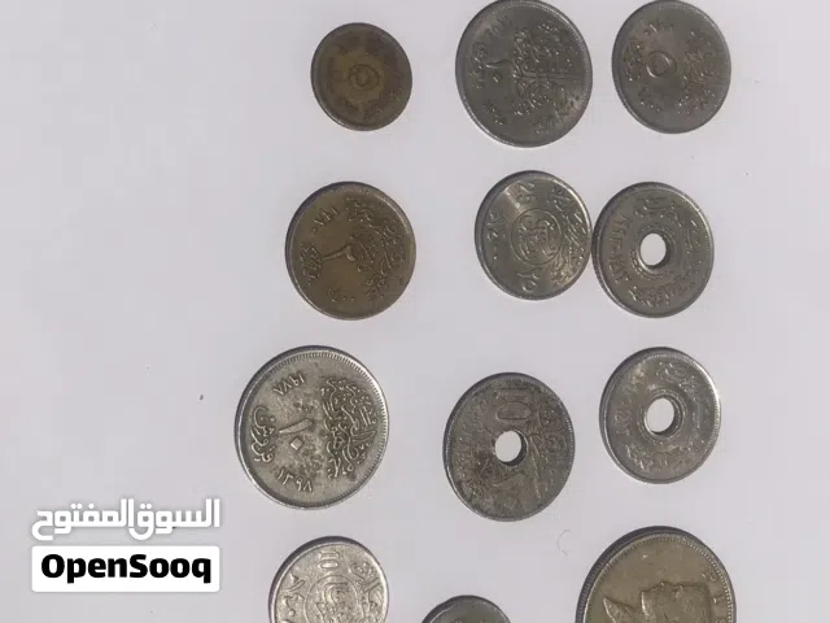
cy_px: 312
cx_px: 415
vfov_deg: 49.7
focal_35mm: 28
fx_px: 671
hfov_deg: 63.4
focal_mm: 3.99
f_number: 1.8
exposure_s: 1/13699
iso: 20
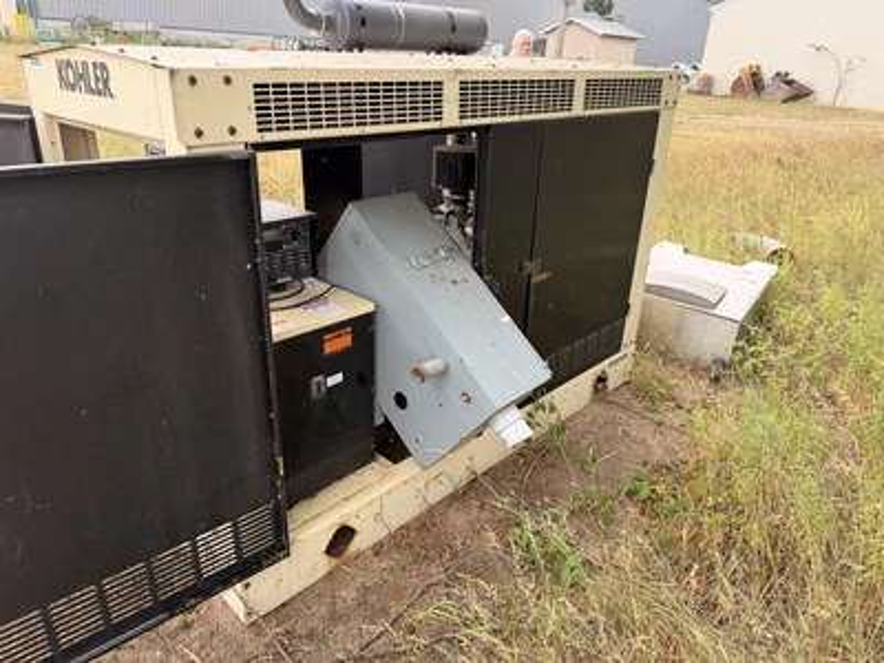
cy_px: 332
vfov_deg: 56.8
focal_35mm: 24
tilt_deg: -20.3
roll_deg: -2.2
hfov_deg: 71.6
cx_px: 442
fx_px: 613
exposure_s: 1/121
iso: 125
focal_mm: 6.76
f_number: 1.78
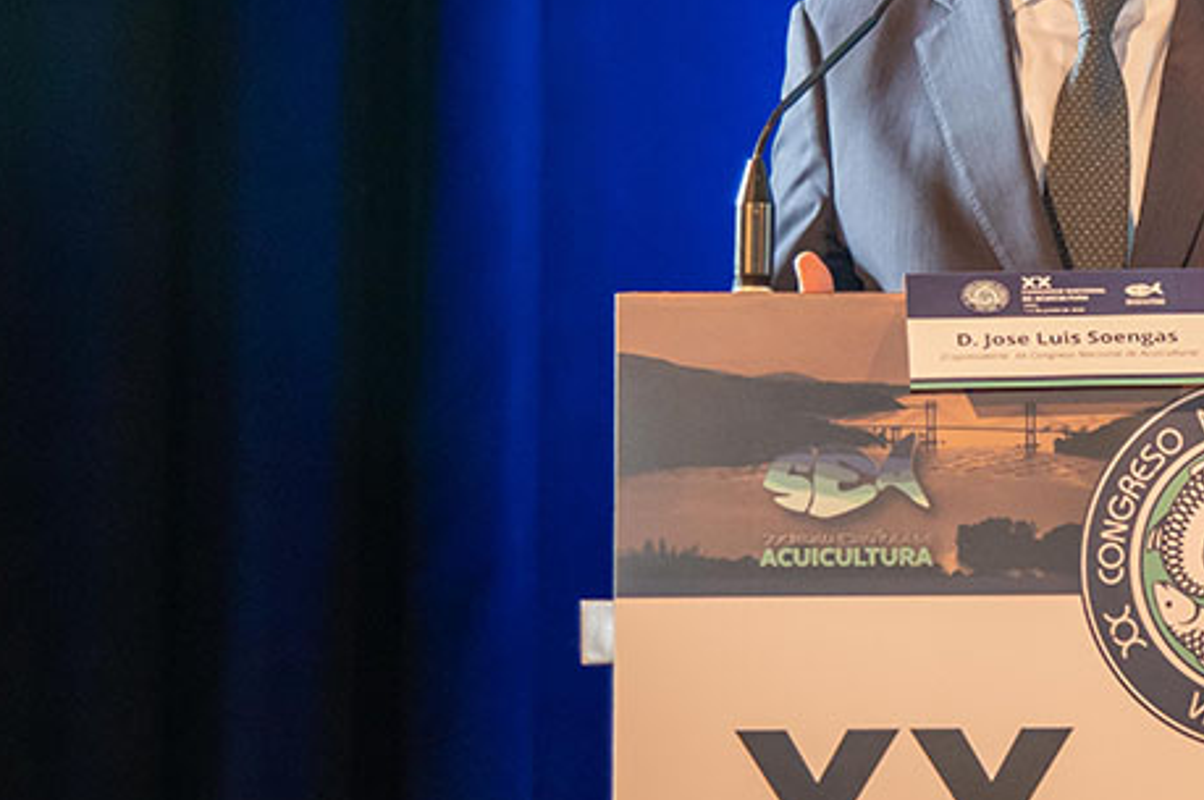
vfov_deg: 8.5
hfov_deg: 12.6
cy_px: 354
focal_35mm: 162
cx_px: 1099
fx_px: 5412
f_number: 4
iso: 6400
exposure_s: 1/125
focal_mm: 62
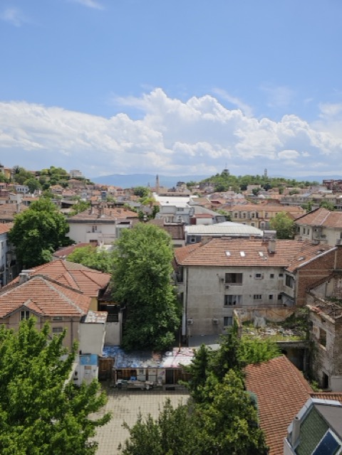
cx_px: 171
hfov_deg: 58.9
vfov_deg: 73.9
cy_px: 228
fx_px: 303
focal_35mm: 23
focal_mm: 6.3
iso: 10
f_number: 1.7
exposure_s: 1/1304
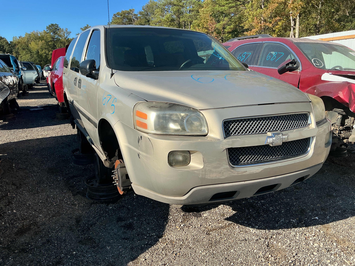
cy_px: 133
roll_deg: -2.8
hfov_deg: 61.7
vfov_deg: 48.2
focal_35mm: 29
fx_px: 297
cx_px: 178
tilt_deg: -9.2
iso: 25
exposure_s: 1/1311
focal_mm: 3
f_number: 1.8
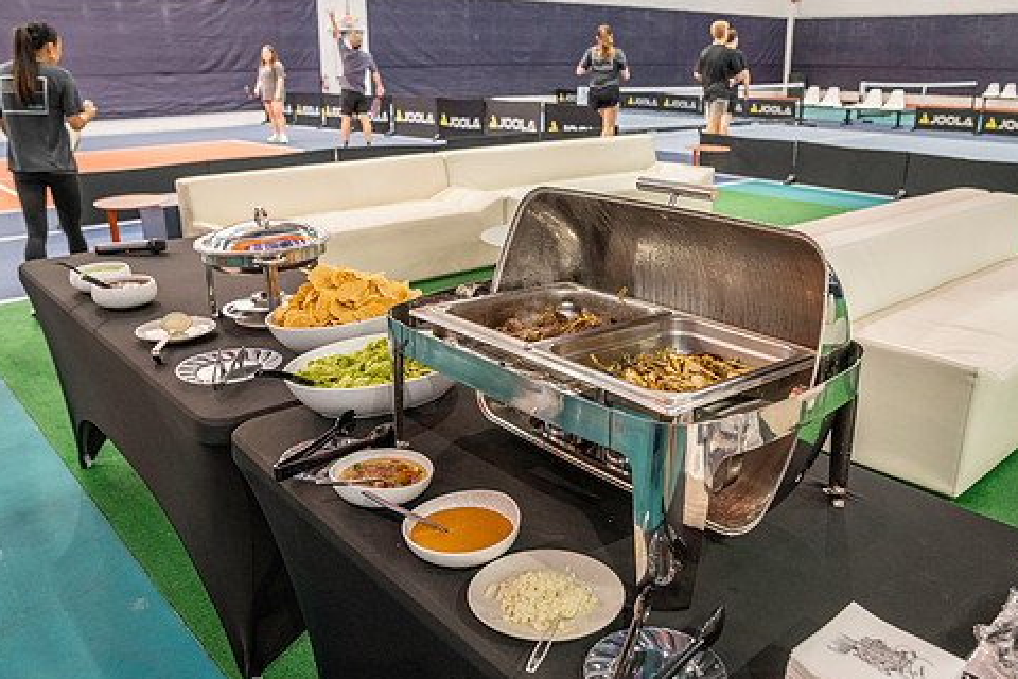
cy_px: 358
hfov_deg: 63.6
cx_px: 537
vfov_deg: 44.9
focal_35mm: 29
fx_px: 820
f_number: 4
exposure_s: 1/125
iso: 2000
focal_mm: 24
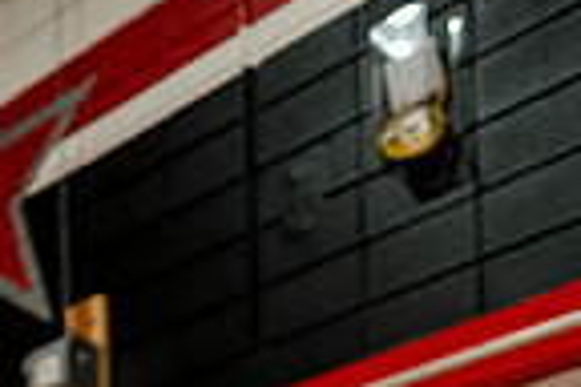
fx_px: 1210
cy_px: 879
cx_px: 317
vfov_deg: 13.9
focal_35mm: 75
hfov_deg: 27.0
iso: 400
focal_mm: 24
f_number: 1.4
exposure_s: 1/400
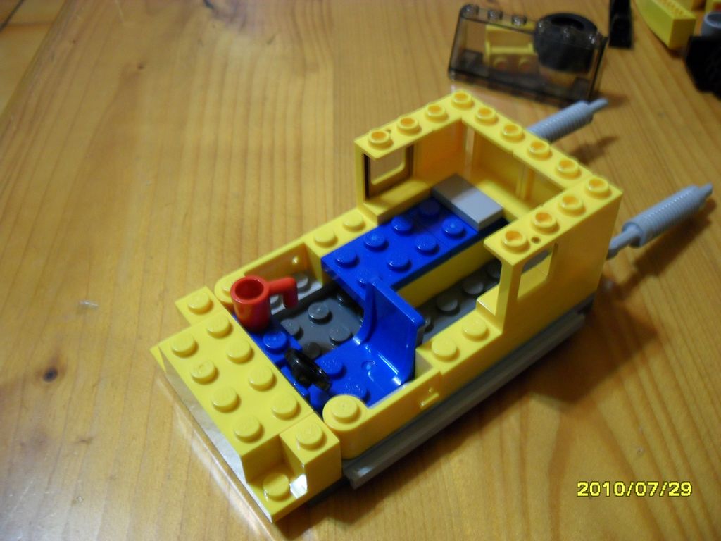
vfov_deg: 40.7
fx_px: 729
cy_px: 270
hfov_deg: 52.6
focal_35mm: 35
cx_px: 360
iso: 200
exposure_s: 1/4
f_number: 2.8
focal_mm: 6.2
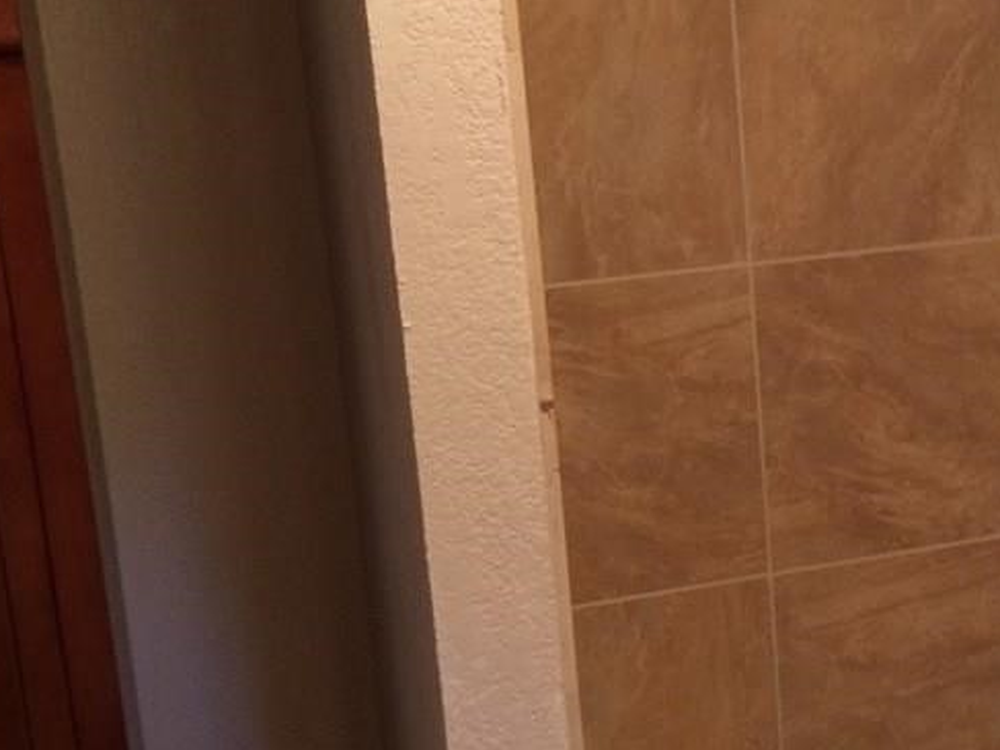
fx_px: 1762
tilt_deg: -11.7
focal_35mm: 61
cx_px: 860
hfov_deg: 30.6
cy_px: 360
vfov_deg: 24.0
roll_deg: +4.5
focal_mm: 4.15
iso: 200
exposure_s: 1/30
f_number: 2.2
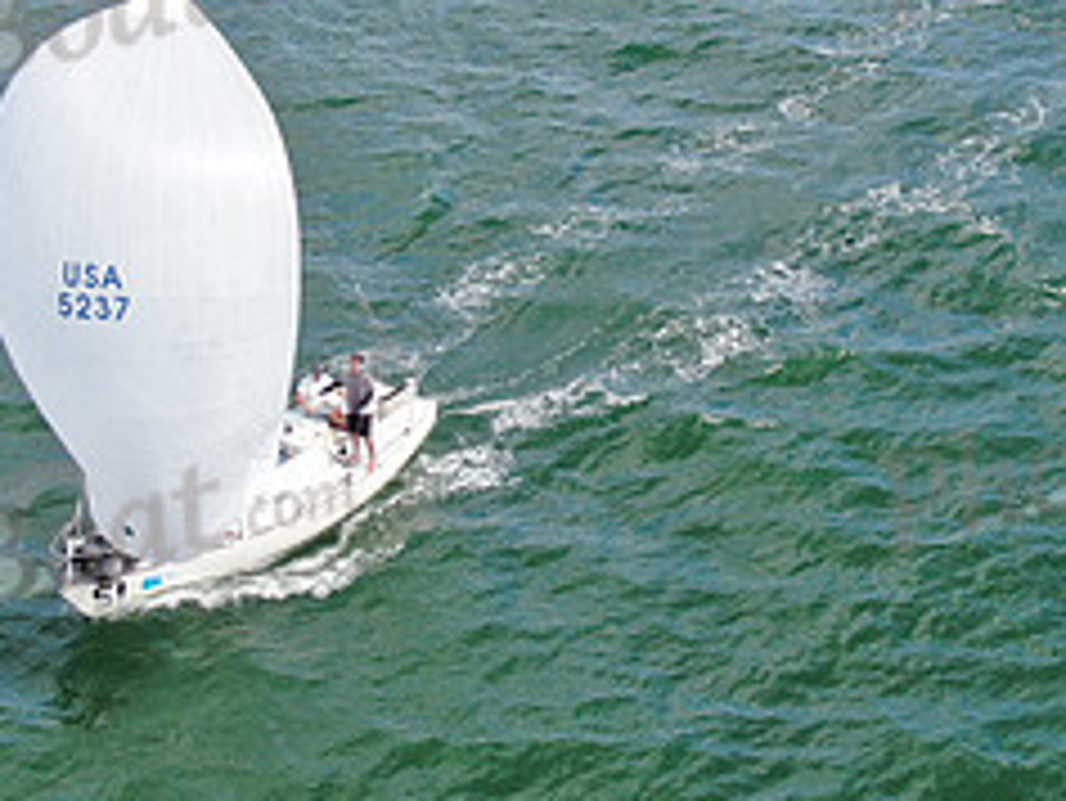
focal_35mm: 88
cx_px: 621
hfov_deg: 22.2
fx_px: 2711
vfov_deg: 16.7
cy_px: 232
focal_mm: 6.08
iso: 100
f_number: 3.3
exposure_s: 1/640
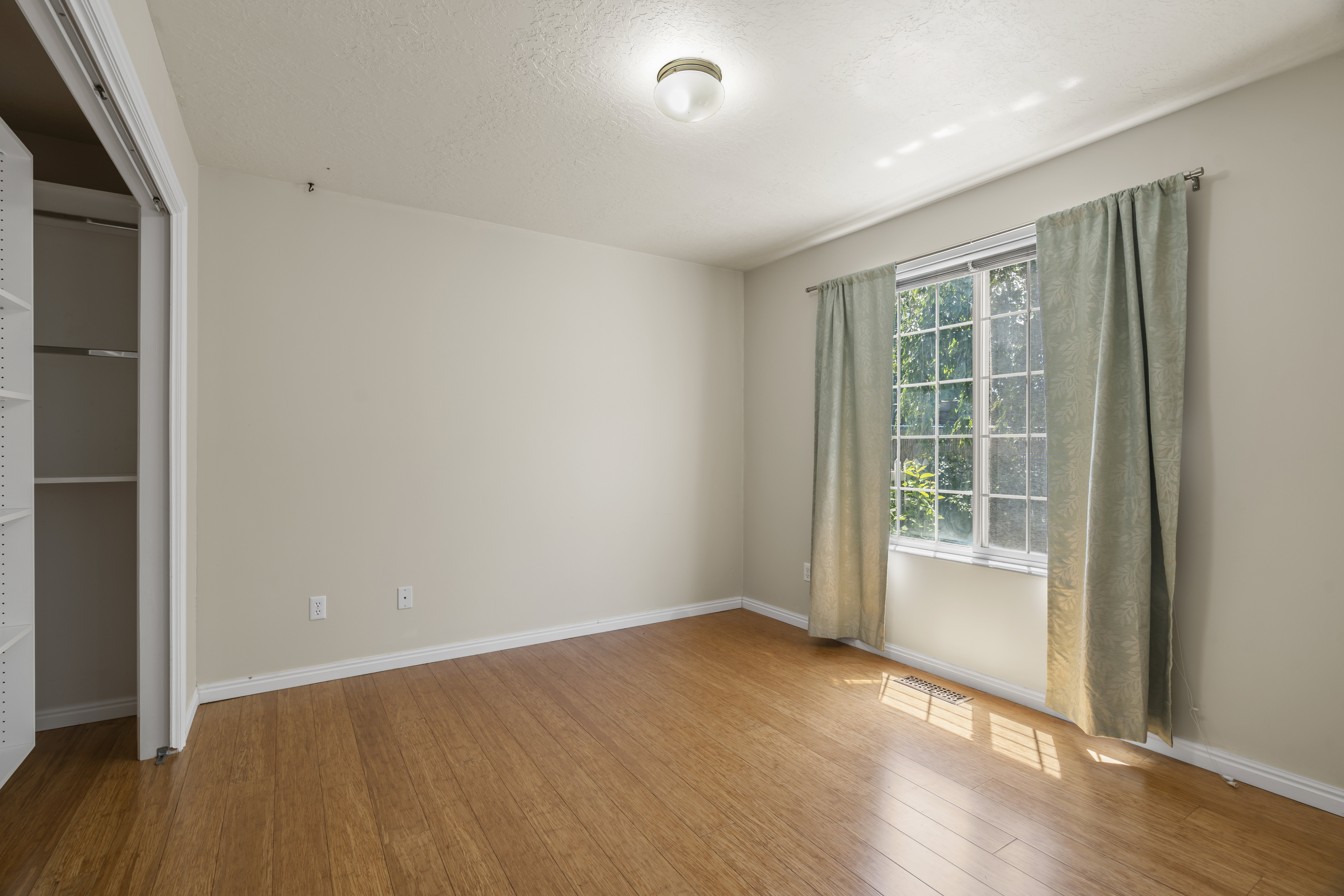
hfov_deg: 96.7
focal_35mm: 16
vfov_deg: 73.7
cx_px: 672
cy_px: 448
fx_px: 597
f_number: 8
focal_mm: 16
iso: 100
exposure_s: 1/1.25
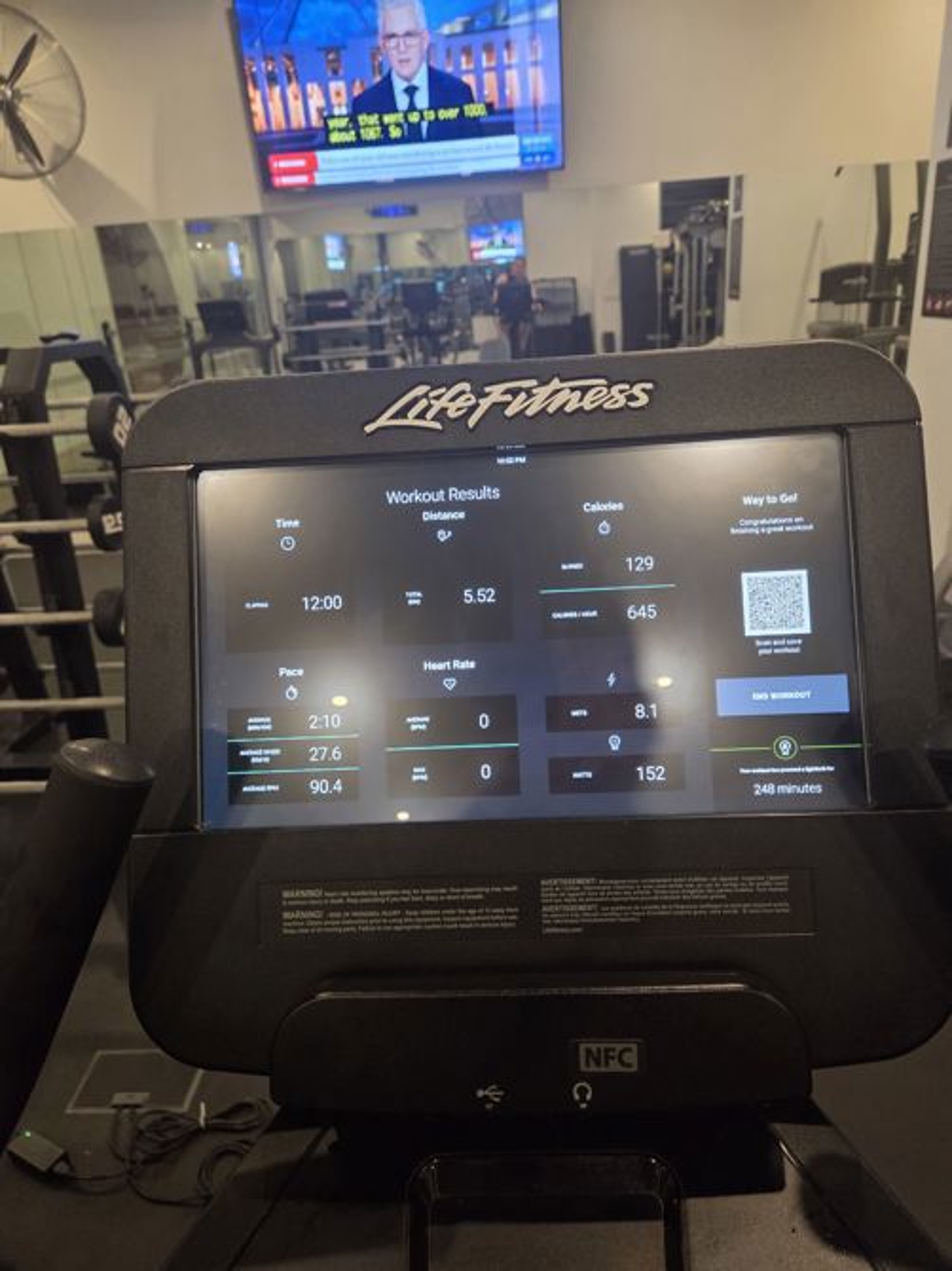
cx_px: 476
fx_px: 844
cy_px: 636
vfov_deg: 73.9
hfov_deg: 58.8
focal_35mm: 23
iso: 800
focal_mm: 5.4
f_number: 1.8
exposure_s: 1/100
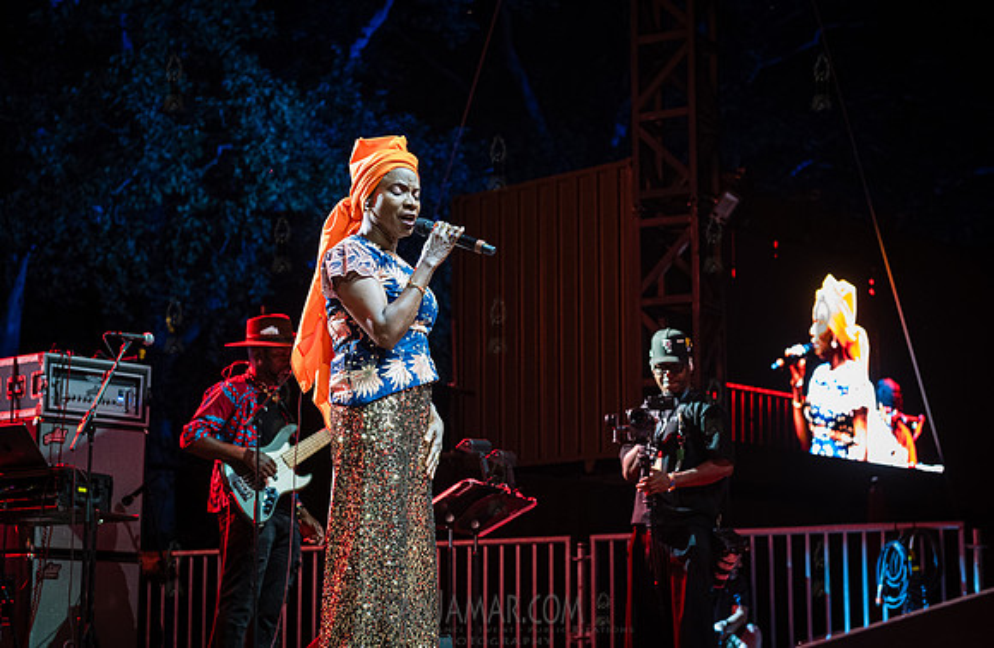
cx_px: 454
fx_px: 2190
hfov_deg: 25.6
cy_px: 288
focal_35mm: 80
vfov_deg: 16.8
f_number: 4.5
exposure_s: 1/200
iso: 5000
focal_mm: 70
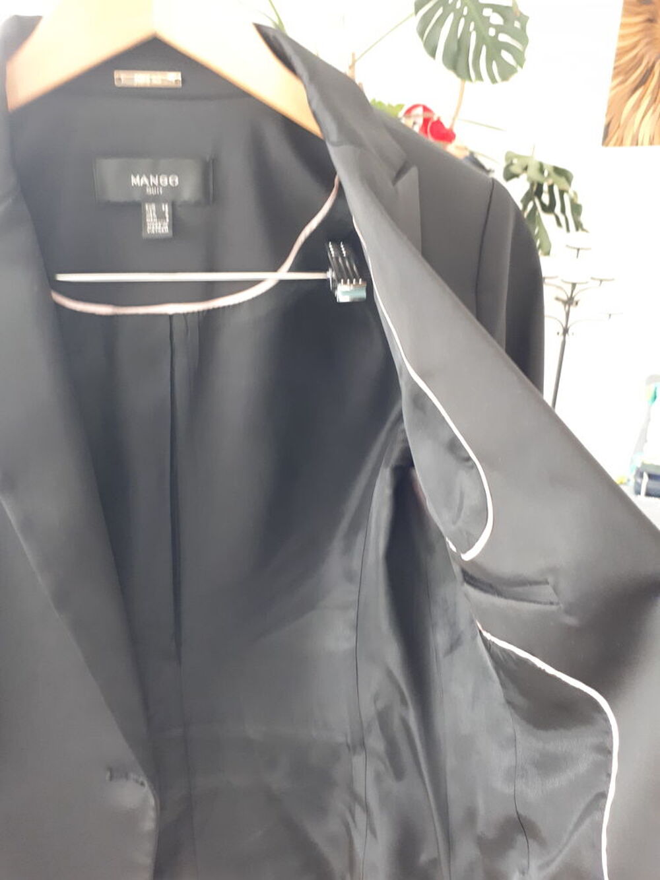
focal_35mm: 27
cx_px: 330
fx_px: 686
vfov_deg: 65.3
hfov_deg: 51.4
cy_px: 440
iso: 400
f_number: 1.9
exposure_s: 1/17
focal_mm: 3.6
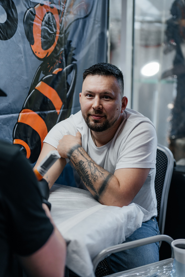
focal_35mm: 45
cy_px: 138
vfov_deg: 43.6
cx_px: 92
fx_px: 347
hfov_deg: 29.9
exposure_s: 1/200
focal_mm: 45
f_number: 1.8
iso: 250
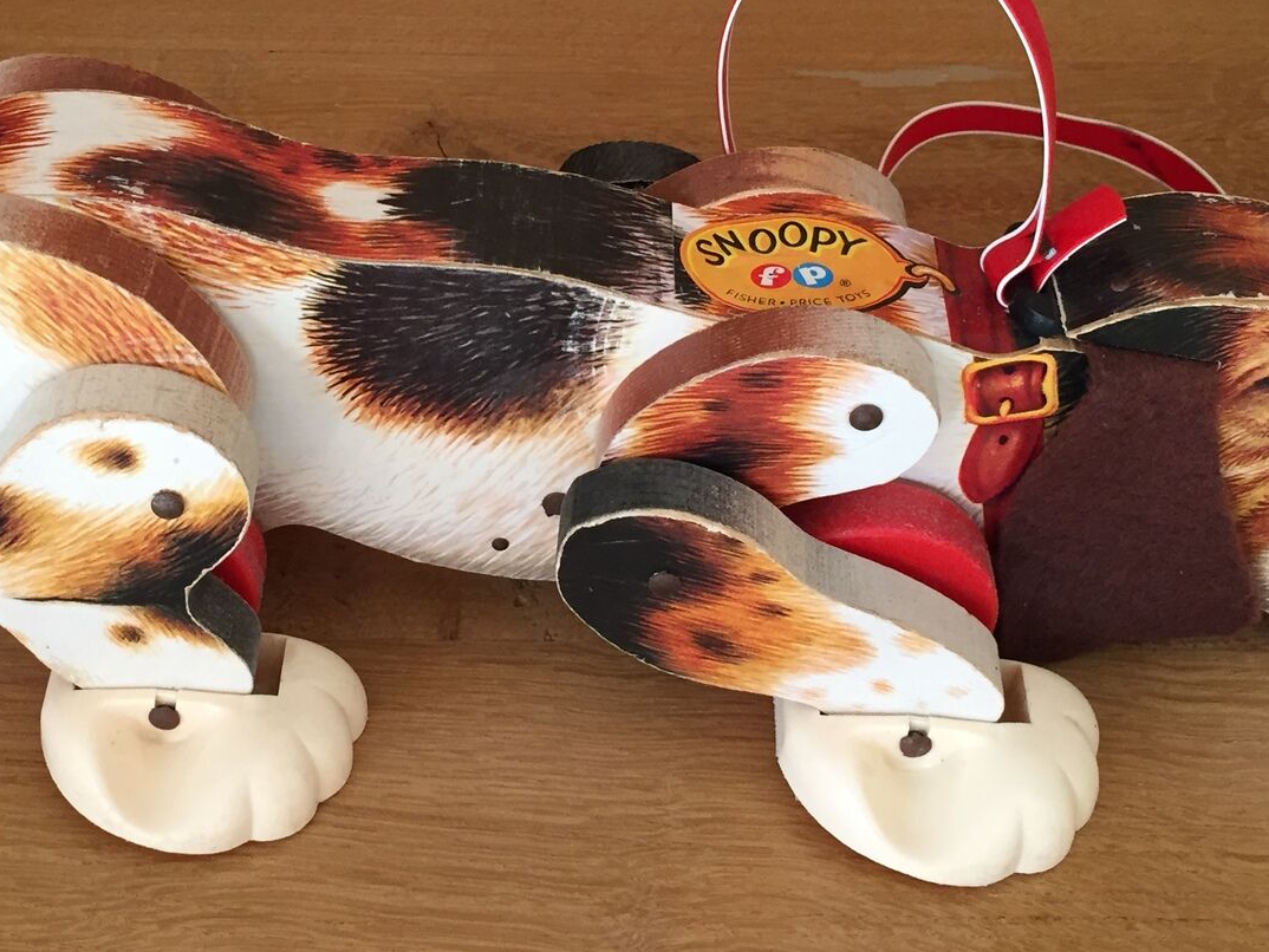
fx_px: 1980
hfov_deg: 35.4
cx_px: 505
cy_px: 351
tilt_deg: -40.6
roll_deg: -0.2
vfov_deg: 26.9
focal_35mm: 54
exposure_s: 1/33
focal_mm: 4.15
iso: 125
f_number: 2.2
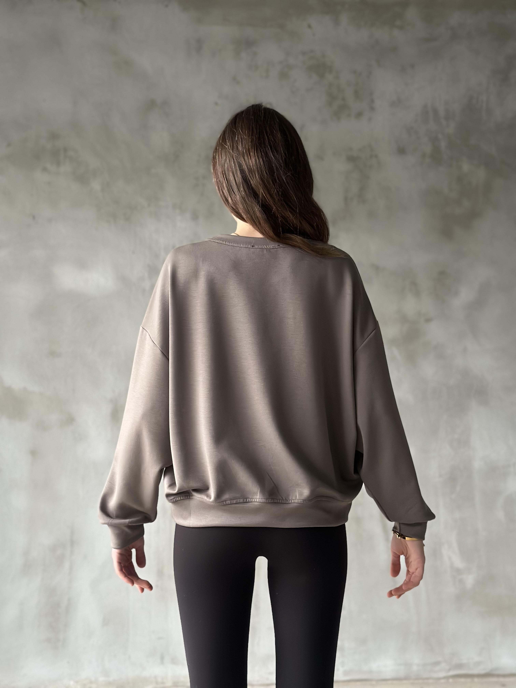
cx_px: 258
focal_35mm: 48
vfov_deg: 39.7
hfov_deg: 30.3
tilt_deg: +3.3
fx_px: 954
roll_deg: -0.3
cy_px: 344
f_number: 1.78
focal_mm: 6.86
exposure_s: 1/60
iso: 320
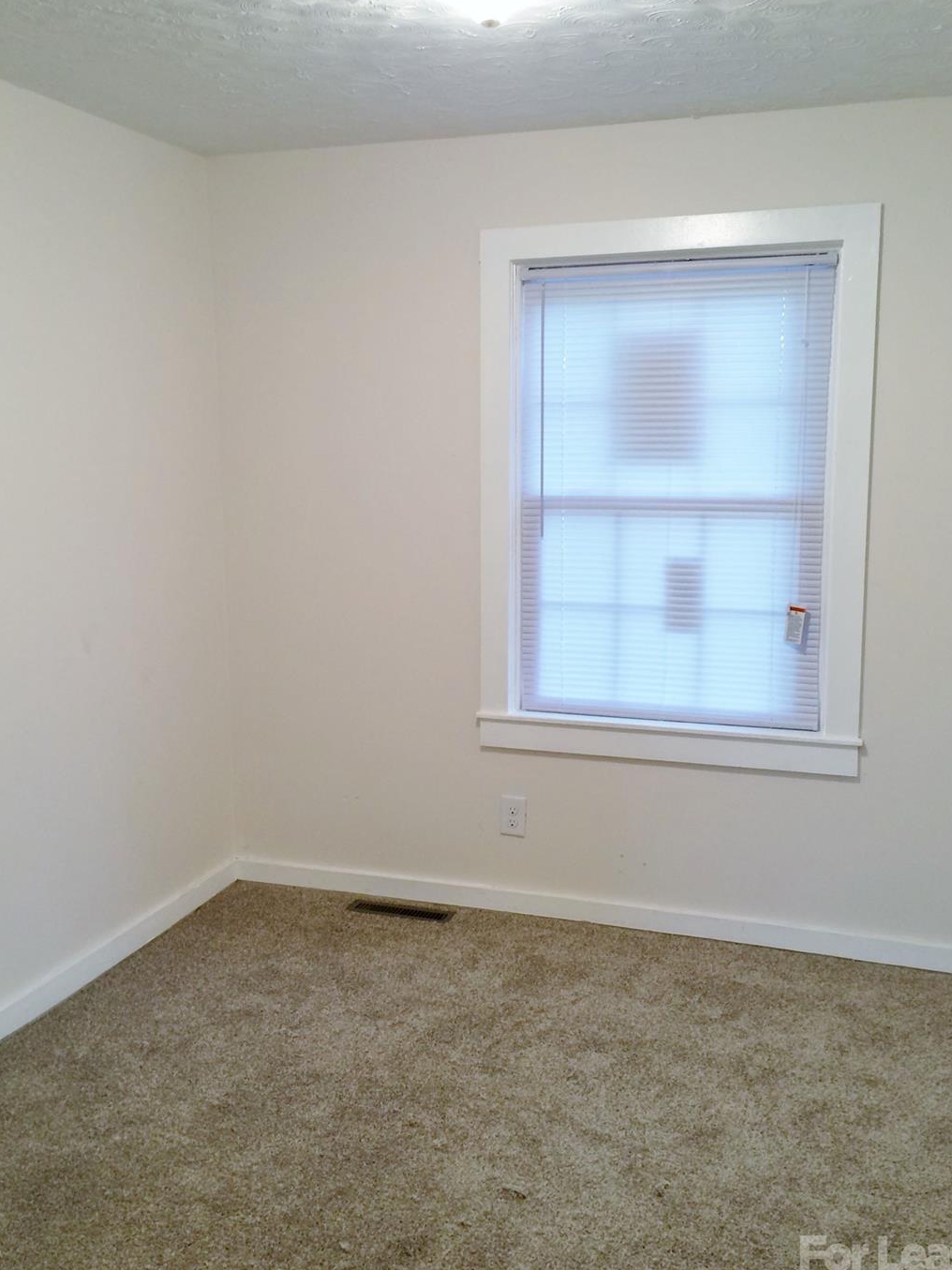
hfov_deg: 41.8
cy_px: 620
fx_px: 1247
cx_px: 463
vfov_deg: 54.0
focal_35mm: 34
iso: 80
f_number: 2.2
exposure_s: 1/30
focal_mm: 4.12
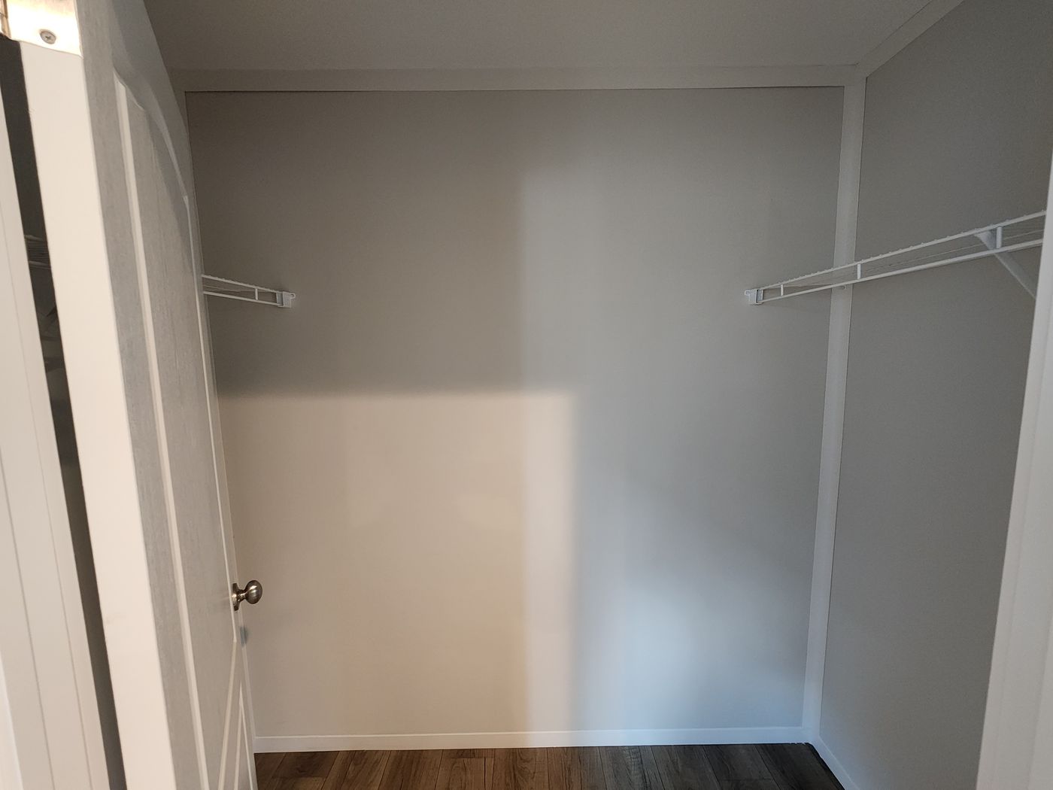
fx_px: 395
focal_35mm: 13
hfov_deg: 106.2
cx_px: 526
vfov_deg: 89.9
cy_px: 395
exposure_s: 1/30
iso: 320
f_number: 2.2
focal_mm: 2.2
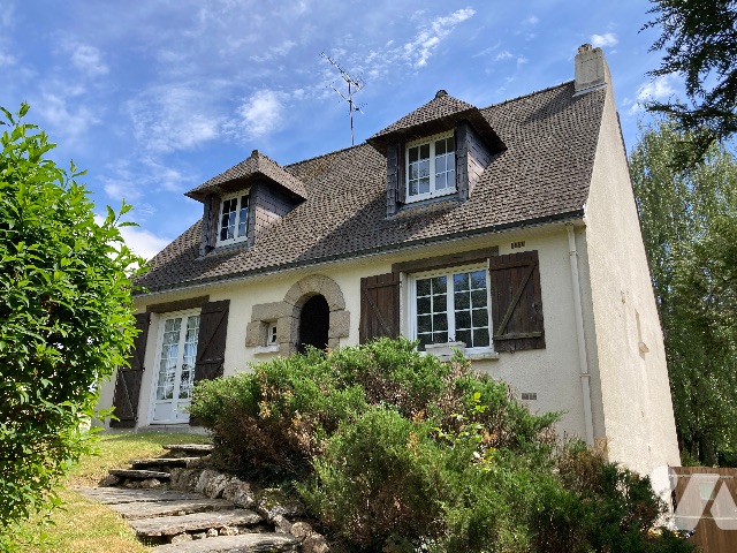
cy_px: 276
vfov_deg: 49.7
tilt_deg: +16.7
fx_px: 596
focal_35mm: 28
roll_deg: -1.9
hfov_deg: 63.4
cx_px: 368
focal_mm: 3.99
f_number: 1.8
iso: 20
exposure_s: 1/1200
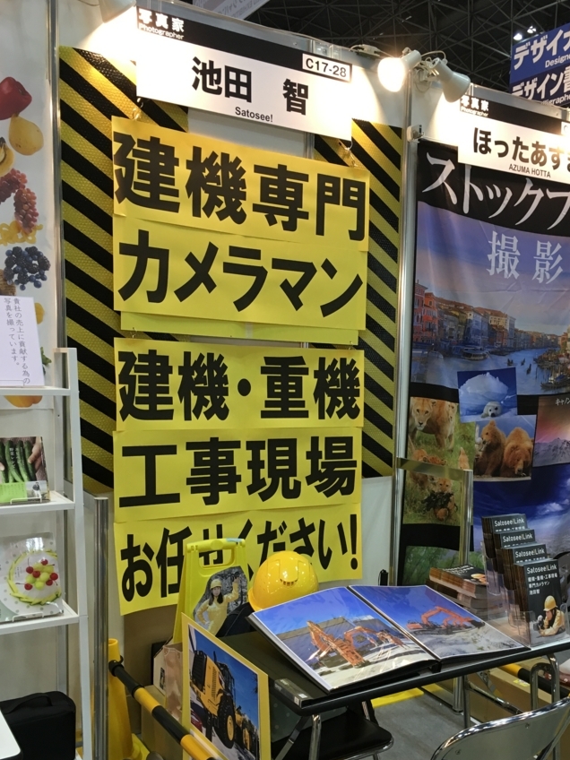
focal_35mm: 35
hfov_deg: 40.5
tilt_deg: -7.3
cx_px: 337
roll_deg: -0.6
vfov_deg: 52.3
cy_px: 448
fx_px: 768
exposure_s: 1/30
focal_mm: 4.15
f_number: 2.2
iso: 40
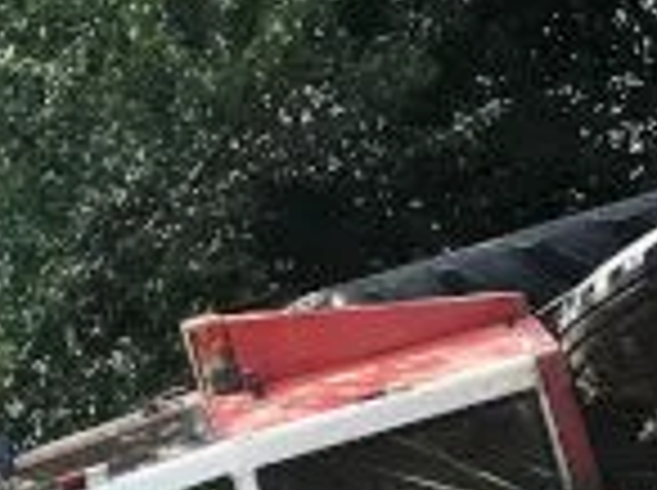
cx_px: -158
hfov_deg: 14.7
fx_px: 2444
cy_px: 533
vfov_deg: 11.3
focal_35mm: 129
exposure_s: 1/1148
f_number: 2.2
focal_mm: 4.15
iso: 25
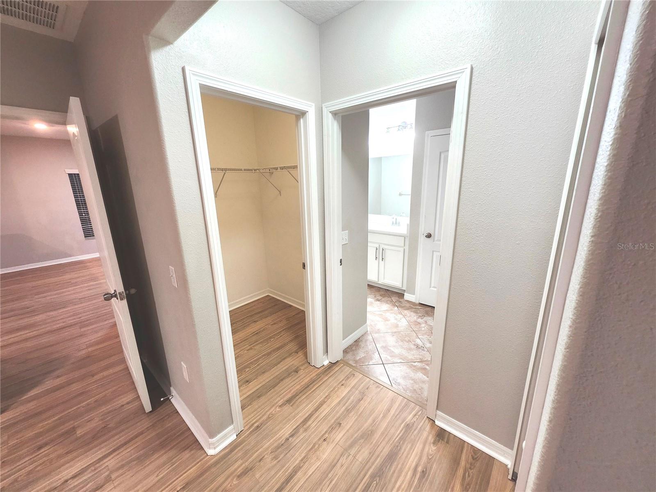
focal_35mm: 13
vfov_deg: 89.9
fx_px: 246
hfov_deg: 106.2
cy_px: 246
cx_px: 328
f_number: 2.2
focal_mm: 1.74
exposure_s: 1/60
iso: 200
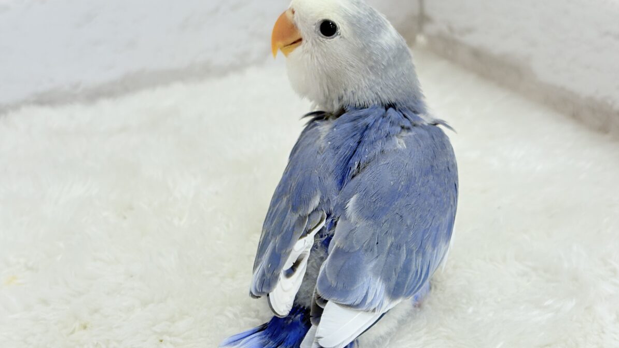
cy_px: 183
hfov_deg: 36.6
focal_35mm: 57
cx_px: 311
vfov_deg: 21.1
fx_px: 936
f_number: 1.6
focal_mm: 5.96
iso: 64
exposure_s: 1/100
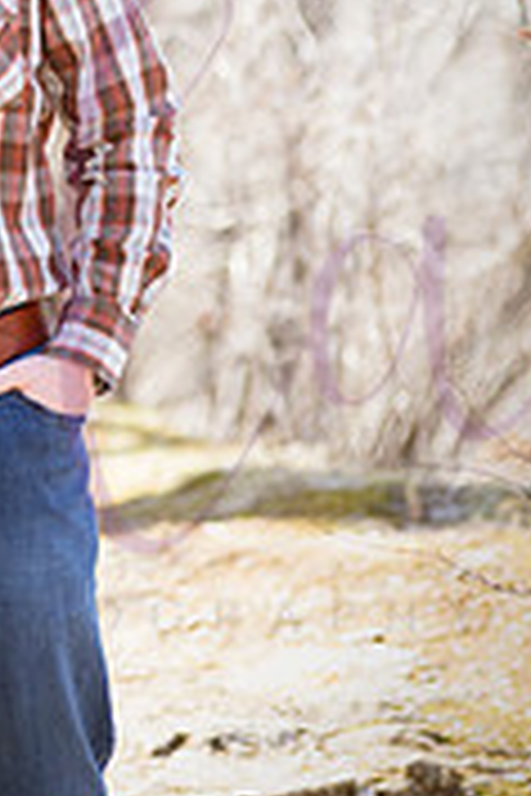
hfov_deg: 4.3
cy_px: 40
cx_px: -32
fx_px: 7035
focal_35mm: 318
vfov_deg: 6.5
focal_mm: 125
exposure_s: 1/1000
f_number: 3.5
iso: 800
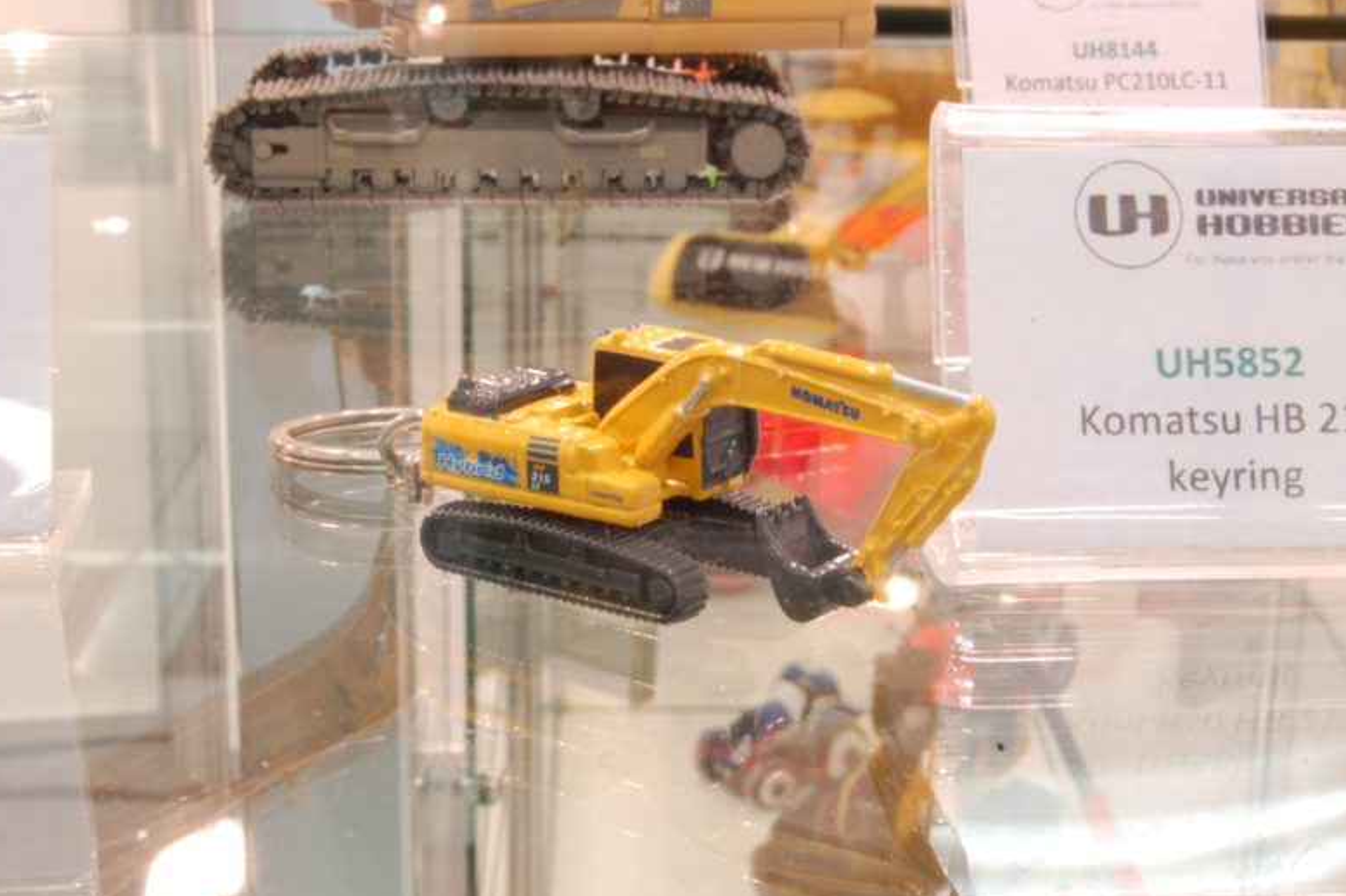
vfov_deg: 18.2
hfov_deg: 27.0
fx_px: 2803
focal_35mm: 75
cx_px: 727
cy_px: 471
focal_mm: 38
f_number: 32
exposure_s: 5
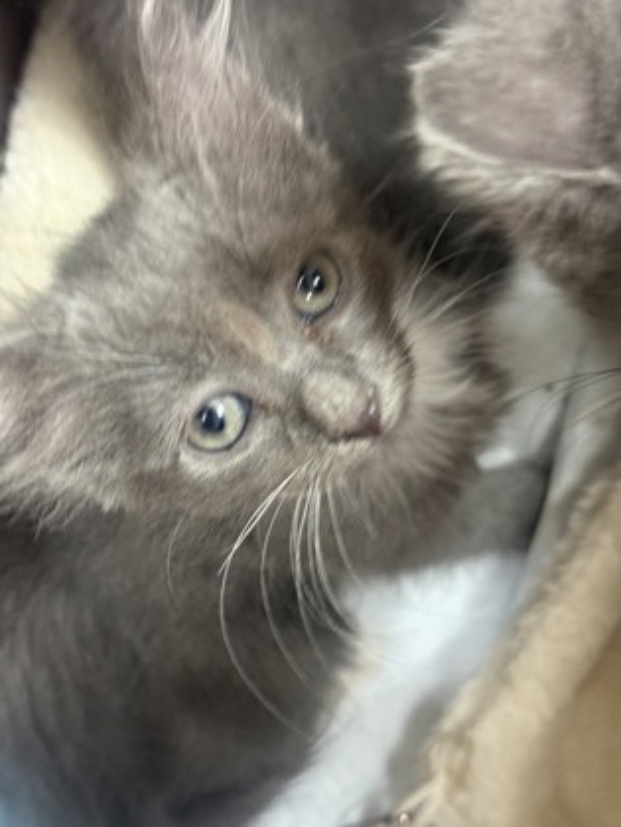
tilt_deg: -80.8
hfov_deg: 30.3
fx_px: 1148
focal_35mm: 48
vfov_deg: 39.7
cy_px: 414
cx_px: 310
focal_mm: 6.76
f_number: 1.78
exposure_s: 1/40
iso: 400
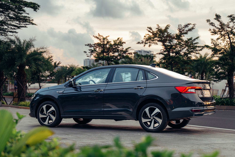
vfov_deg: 19.5
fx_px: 457
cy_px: 78
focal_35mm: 70
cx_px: 118
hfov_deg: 28.8
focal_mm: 70
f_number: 3.5
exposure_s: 1/25
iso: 640
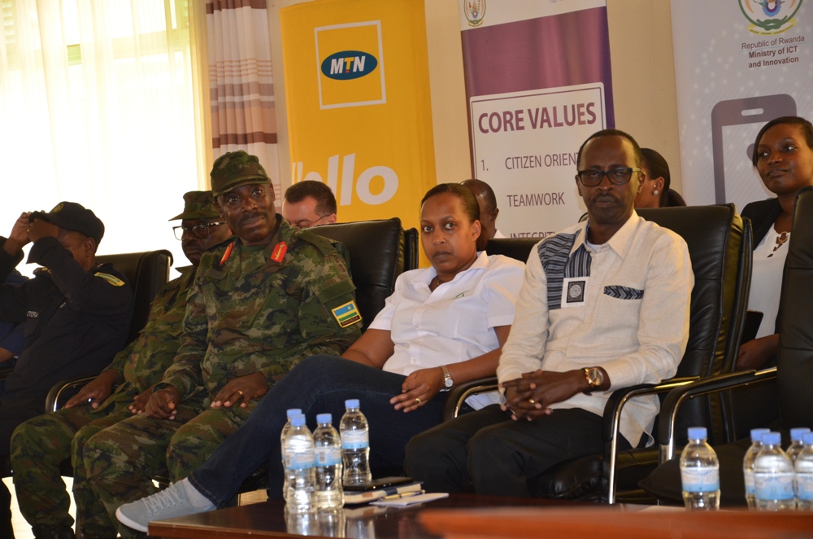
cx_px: 406
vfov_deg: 13.0
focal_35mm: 105
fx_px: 2366
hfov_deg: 19.5
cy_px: 270
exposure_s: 1/60
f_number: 5.3
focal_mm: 70
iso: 800
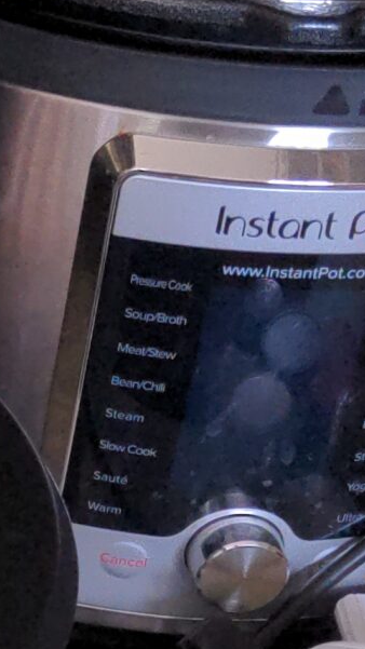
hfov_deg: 9.4
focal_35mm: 116
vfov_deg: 18.2
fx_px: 1996
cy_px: 558
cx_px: -494
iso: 424
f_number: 1.73
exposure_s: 1/24
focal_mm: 4.38
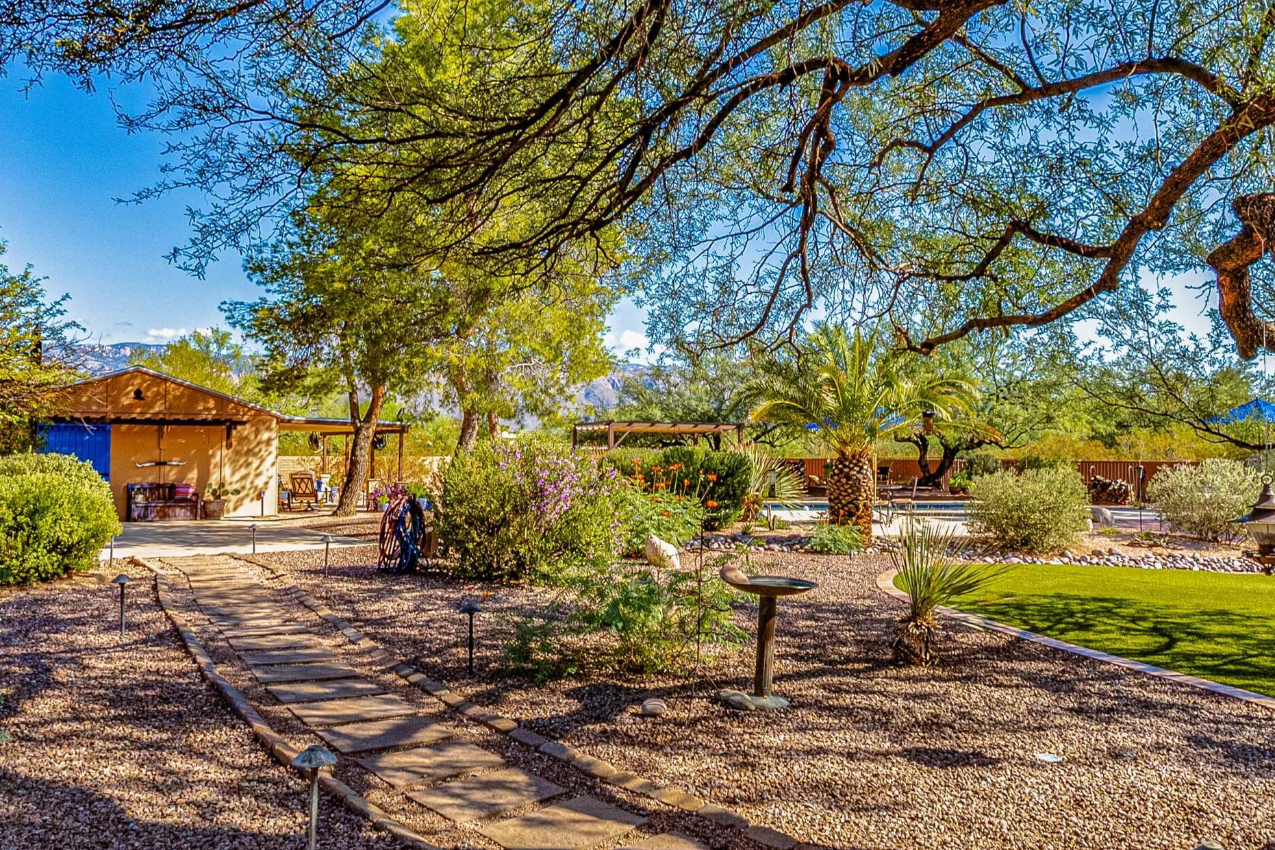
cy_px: 423
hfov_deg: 63.7
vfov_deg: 45.0
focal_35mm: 29
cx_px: 653
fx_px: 1027
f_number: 8
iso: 200
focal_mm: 12
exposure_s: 1/320
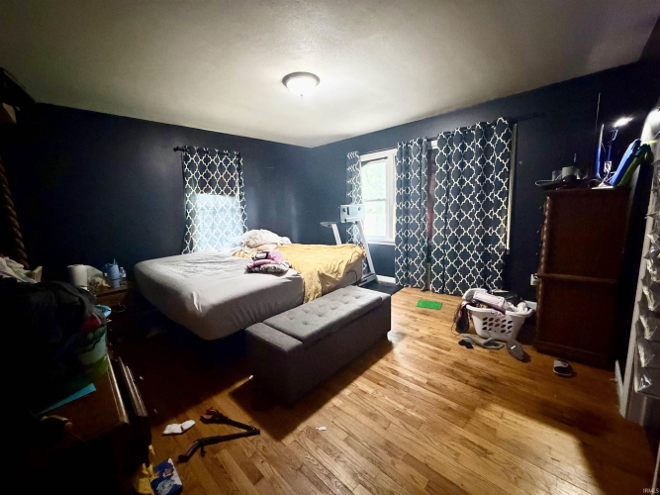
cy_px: 248
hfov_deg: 102.1
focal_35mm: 14
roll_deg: +2.7
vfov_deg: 85.7
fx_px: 267
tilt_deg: -9.2
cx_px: 330
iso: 1600
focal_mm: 2.22
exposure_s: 1/40
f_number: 2.2
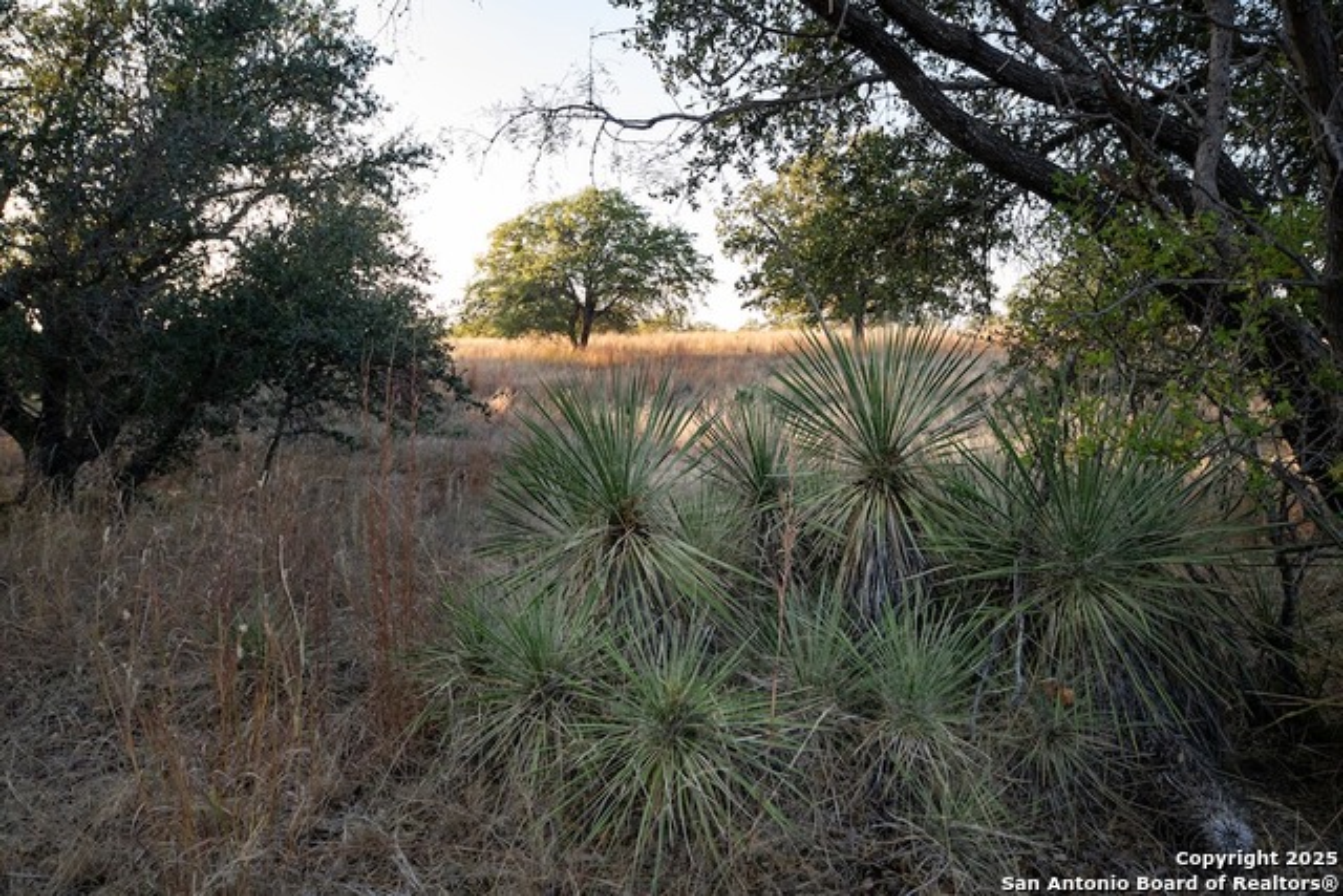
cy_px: 448
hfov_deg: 73.7
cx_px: 672
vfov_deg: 53.2
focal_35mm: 24
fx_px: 895
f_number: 6.7
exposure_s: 1/125
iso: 400
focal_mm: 24
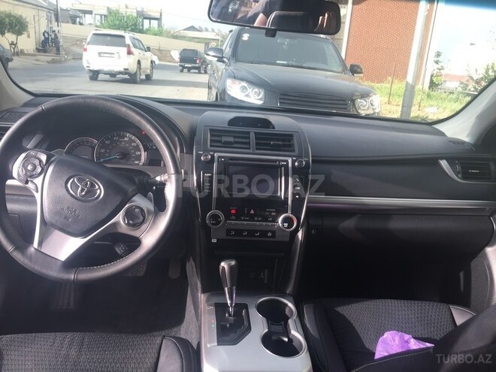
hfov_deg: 61.7
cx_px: 248
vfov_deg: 48.2
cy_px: 186
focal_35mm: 29
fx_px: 416
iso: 32
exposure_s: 1/134
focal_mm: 4.15
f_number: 2.2
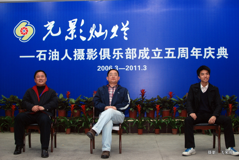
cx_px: 120
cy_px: 80
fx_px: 349
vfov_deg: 25.8
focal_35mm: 52
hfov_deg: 37.8
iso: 400
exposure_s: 1/60
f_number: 4
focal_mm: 35
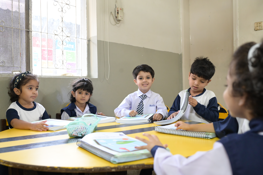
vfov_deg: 37.8
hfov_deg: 54.5
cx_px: 132
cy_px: 88
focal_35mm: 35
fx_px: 256
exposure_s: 1/160
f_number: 4.5
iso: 5000
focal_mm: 35
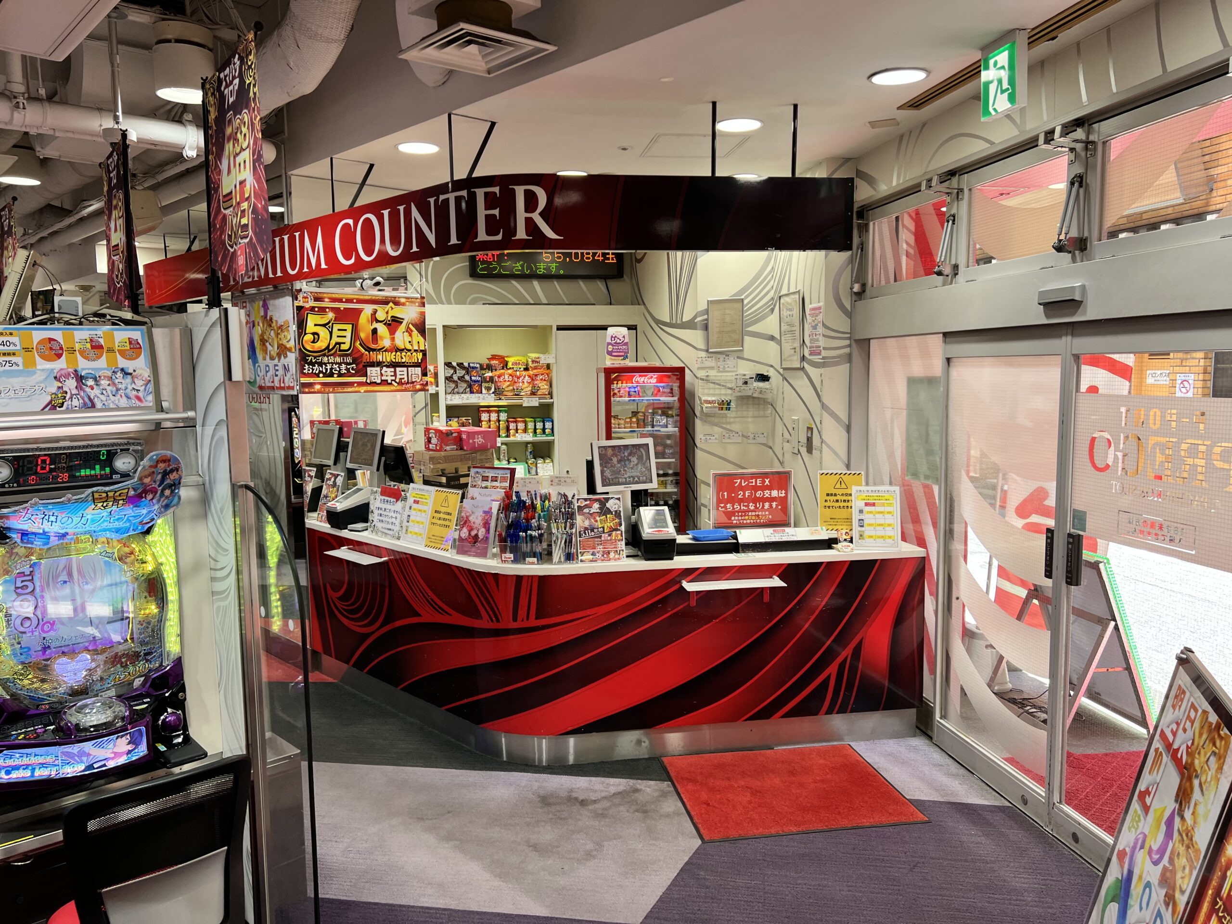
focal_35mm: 26
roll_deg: -0.2
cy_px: 462
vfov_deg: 53.1
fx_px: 925
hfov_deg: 67.3
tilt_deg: -5.2
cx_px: 616
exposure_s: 1/121
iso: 50
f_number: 1.5
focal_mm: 5.7
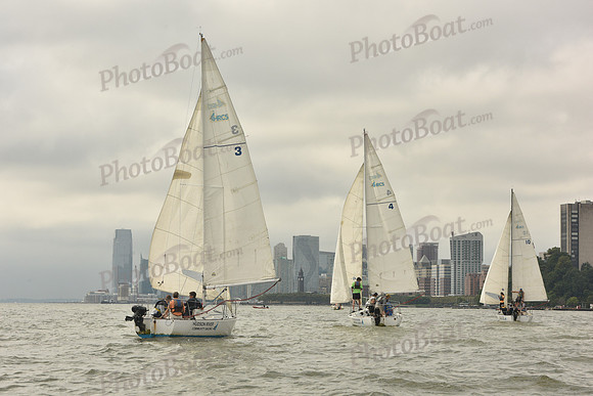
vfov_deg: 15.2
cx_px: 296
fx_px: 1483
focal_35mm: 90
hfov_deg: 22.6
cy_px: 198
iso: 400
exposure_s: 1/1000
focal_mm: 90
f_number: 13
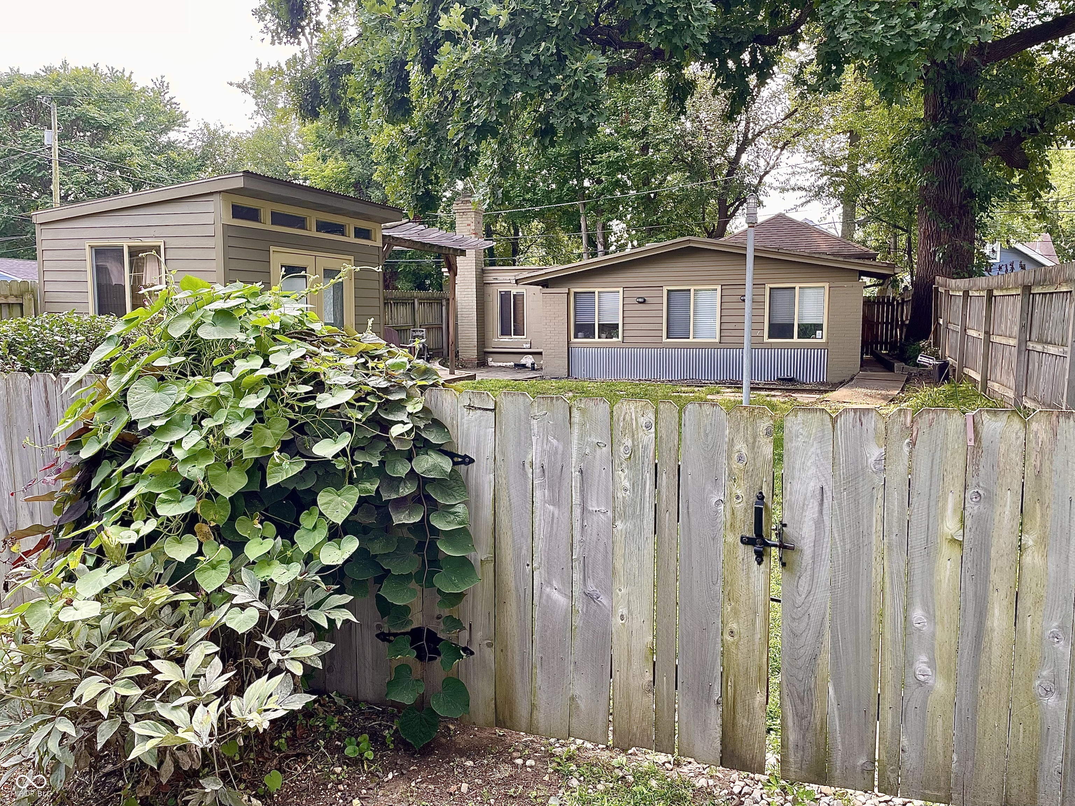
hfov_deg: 67.3
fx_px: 807
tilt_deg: -6.0
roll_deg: +0.0
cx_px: 538
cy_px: 403
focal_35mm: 26
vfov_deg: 53.1
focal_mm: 4.2
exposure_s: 1/159
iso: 32
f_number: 1.6
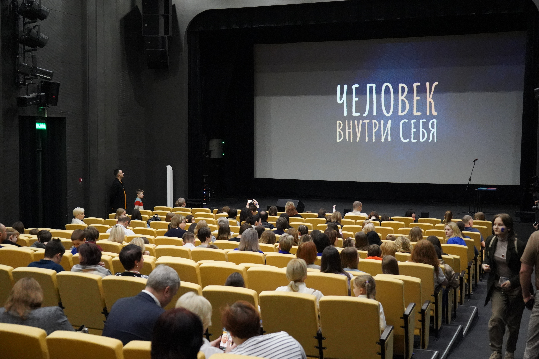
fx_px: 689
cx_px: 270
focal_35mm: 46
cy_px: 180
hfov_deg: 42.7
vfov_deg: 29.2
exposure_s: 1/160
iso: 10000
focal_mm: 46
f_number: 4
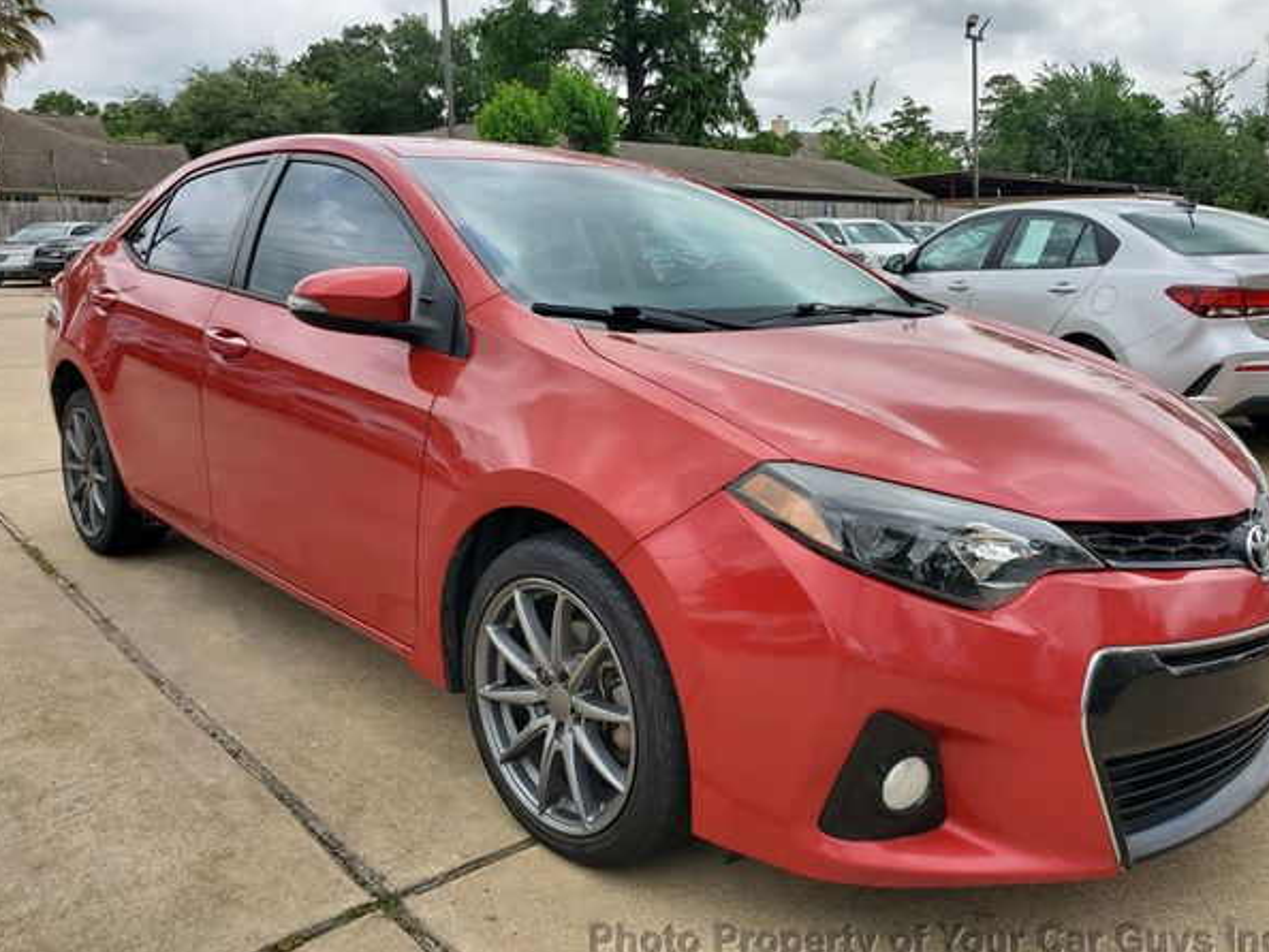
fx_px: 1027
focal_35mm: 28
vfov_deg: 49.8
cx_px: 671
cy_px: 474
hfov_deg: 63.4
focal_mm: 4.3
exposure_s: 1/1081
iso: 50
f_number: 2.4
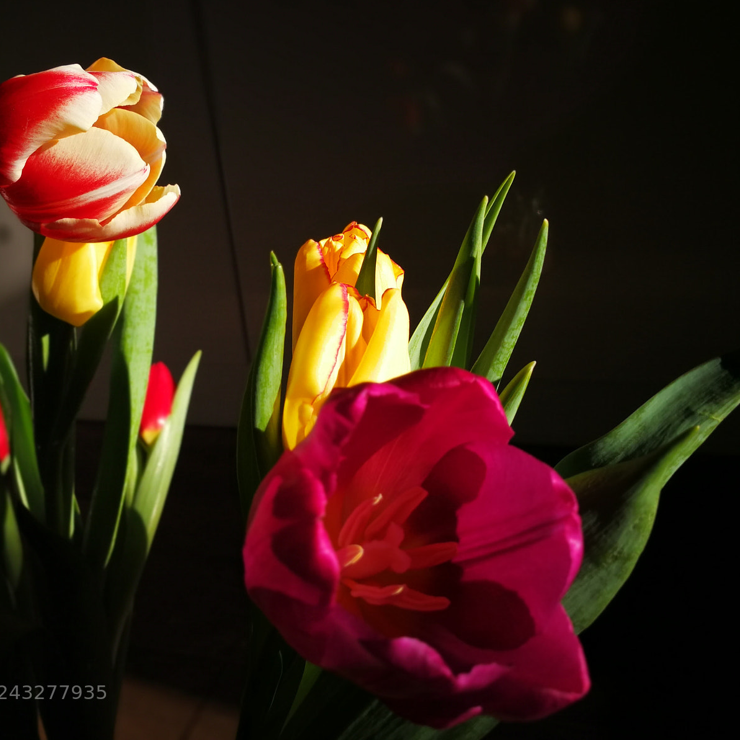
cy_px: 369
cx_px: 279
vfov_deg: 51.1
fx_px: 774
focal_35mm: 32
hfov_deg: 50.6
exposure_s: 1/278
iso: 50
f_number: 4
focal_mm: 3.95
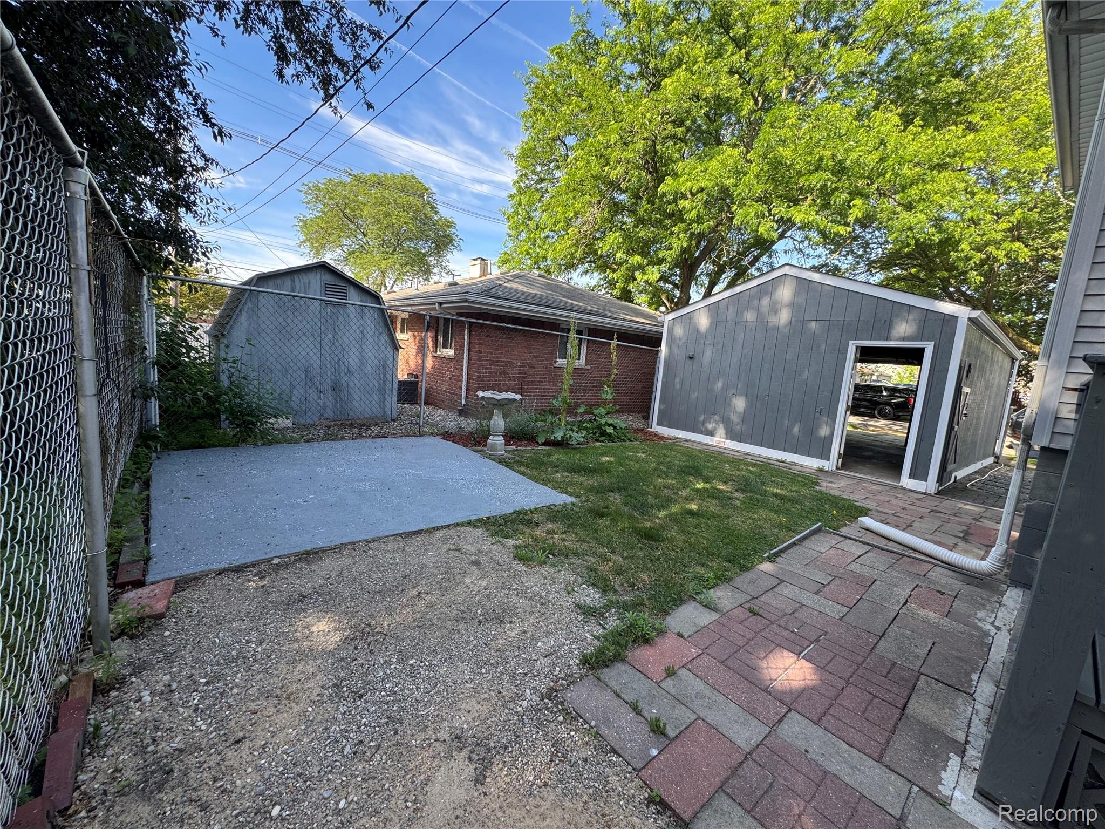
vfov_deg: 85.7
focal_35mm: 14
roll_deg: -5.1
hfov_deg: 102.1
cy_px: 414
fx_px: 447
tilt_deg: -8.1
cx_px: 552
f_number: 2.2
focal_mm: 2.22
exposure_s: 1/212
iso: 40
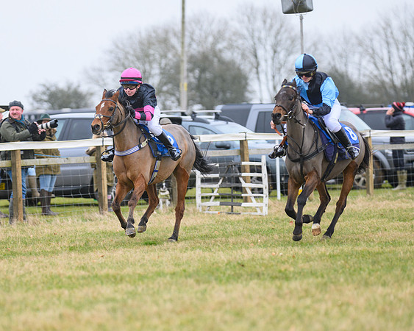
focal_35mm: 225
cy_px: 161
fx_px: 2761
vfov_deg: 6.9
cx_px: 139
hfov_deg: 8.6
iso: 800
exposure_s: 1/500
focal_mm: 180
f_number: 4
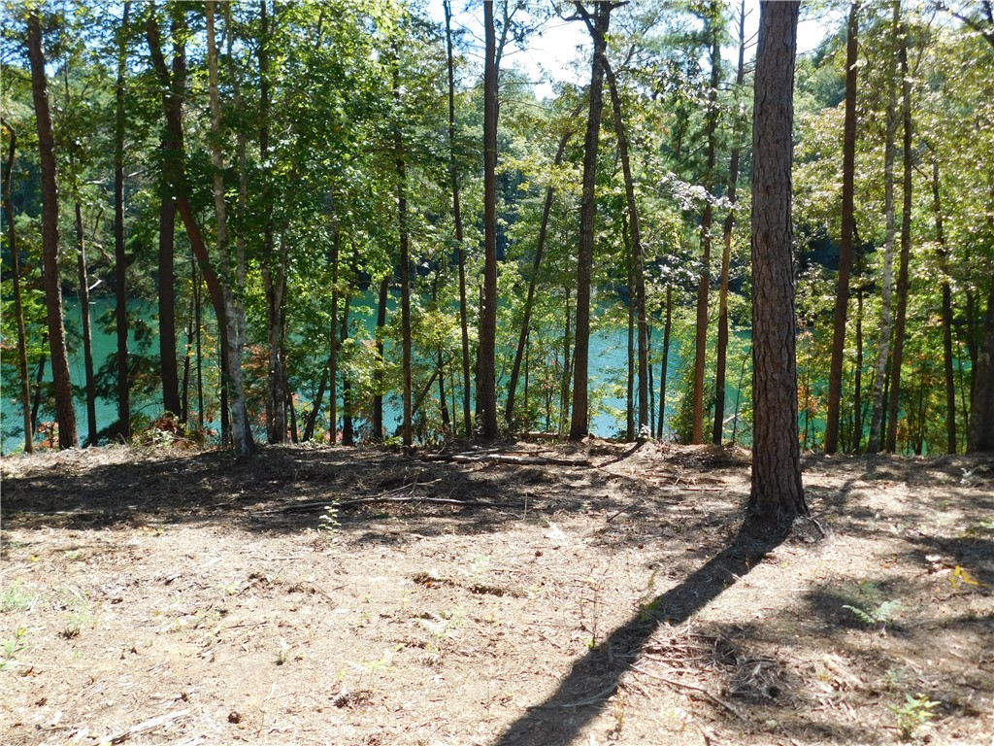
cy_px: 373
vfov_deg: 46.8
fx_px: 861
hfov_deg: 60.0
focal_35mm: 30
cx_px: 497
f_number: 3.2
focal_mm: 5.3
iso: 125
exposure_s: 1/400
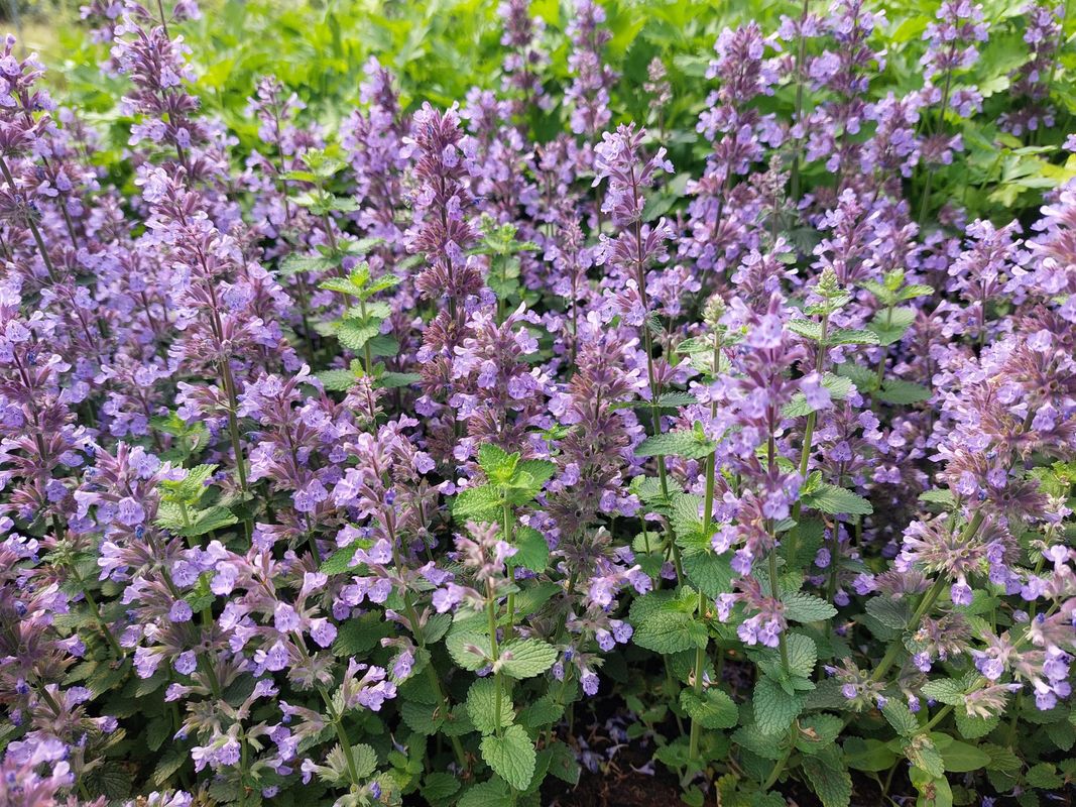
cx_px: 538
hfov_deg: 69.4
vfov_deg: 54.9
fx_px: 777
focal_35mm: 25
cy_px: 404
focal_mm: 5.23
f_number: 1.8
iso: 25
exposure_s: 1/510
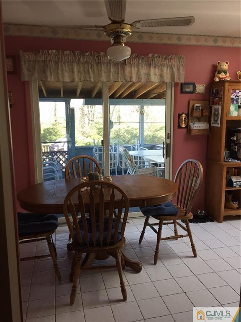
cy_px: 161
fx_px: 269
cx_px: 120
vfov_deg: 61.7
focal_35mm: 29
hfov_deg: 48.2
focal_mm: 4.15
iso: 32
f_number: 2.2
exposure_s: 1/30
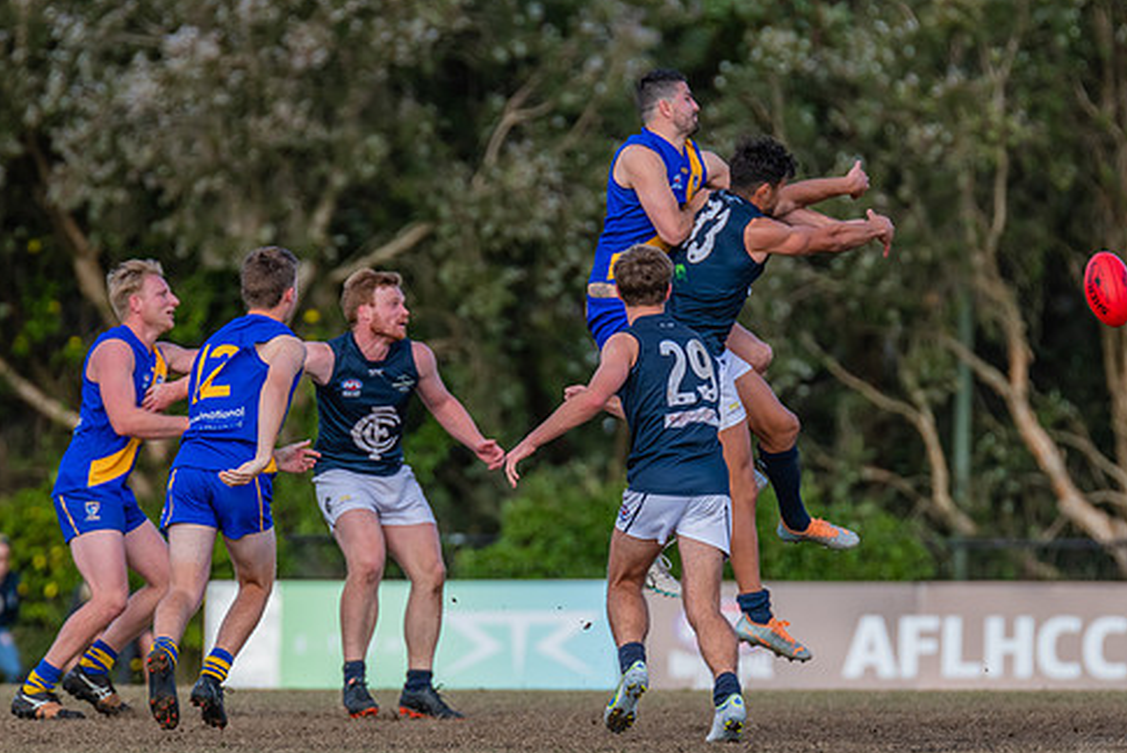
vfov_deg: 2.6
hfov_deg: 3.9
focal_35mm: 523
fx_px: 16382
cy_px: 347
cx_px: 569
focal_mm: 380
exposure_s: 1/2000
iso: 800
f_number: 5
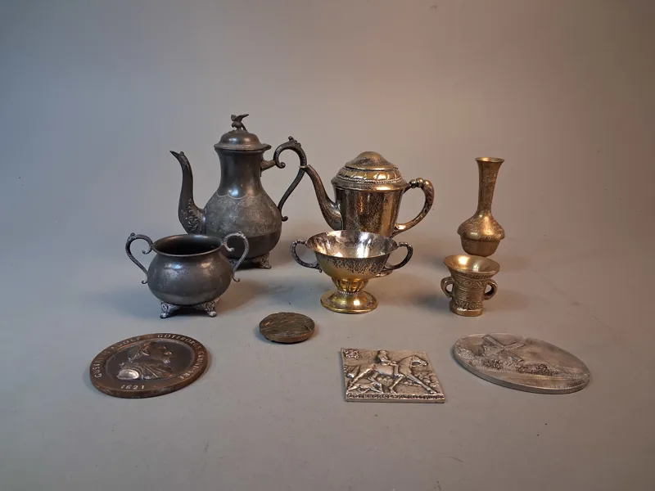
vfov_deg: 51.4
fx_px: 511
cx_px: 328
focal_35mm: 27
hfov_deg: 65.3
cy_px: 246
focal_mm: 4
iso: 320
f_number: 1.8
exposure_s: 1/50
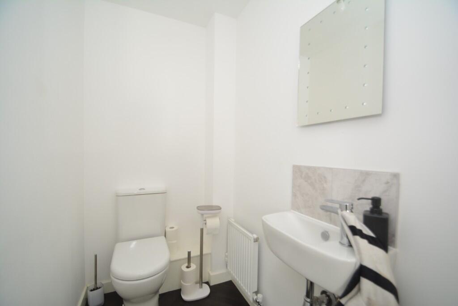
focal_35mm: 15
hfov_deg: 100.4
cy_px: 153
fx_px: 191
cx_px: 229
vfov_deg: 77.4
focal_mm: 10
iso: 560
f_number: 4
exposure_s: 1/60
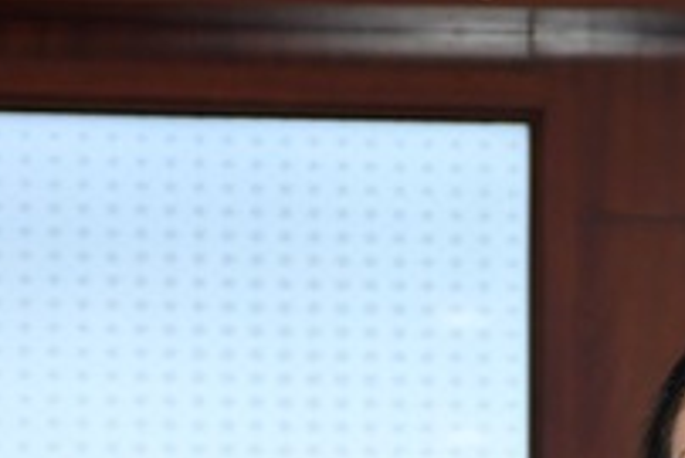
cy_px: 662
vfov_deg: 5.2
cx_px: 739
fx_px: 5027
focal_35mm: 264
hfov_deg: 7.7
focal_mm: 52
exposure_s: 1/80
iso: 720
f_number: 4.8
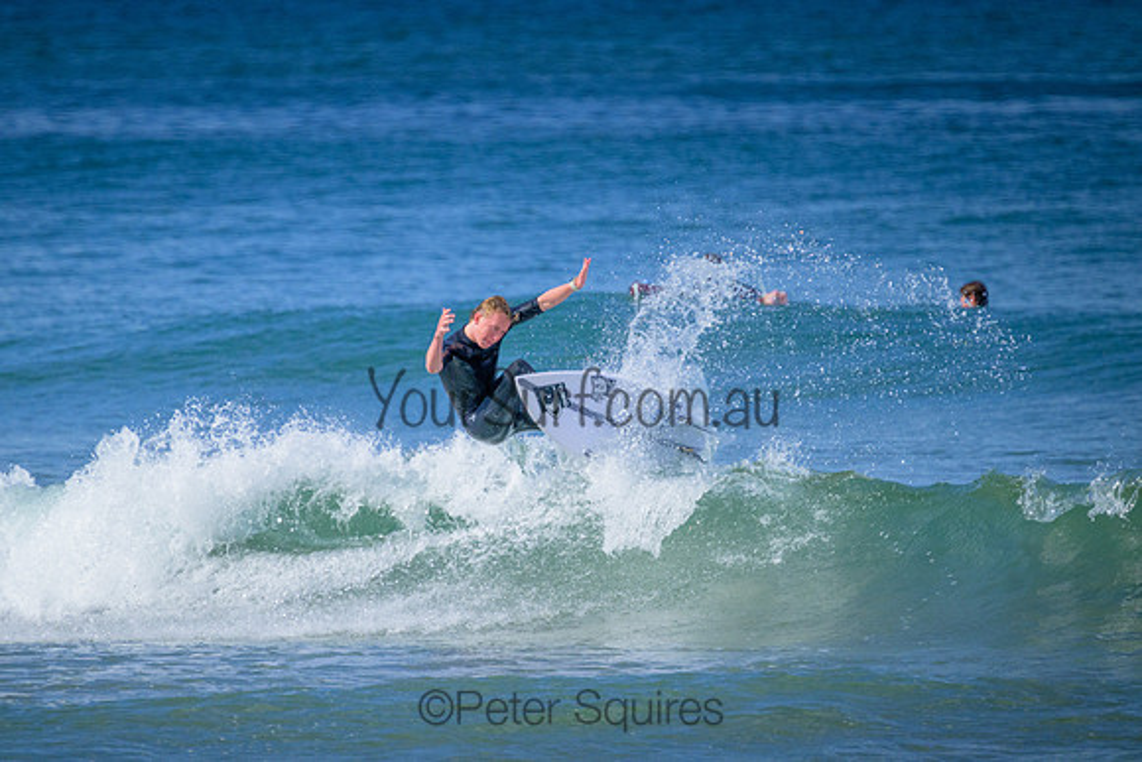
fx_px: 25383
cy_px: 381
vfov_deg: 1.7
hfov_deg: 2.6
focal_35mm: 800
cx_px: 571
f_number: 11
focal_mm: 800
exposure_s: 1/1250
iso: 2500
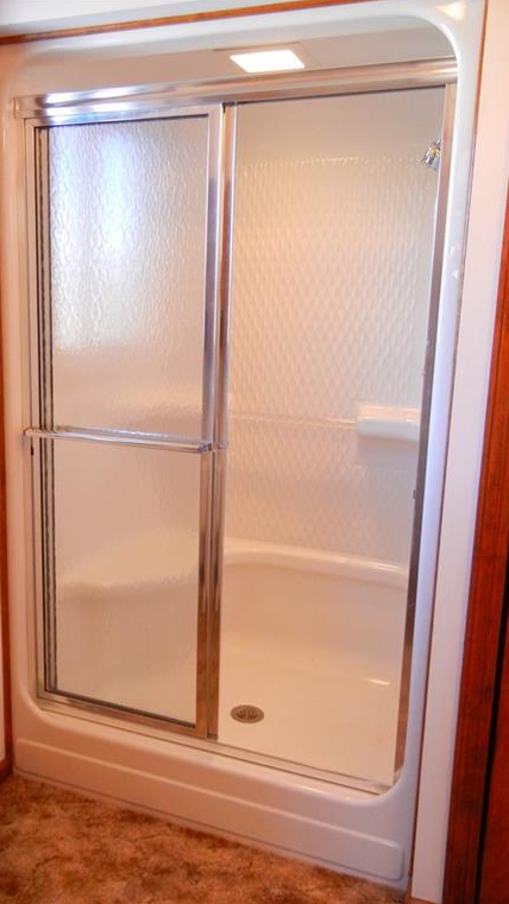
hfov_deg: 35.4
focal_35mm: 33
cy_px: 451
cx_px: 178
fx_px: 792
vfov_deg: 59.5
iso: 389
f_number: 3.5
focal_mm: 5.4
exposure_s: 1/30
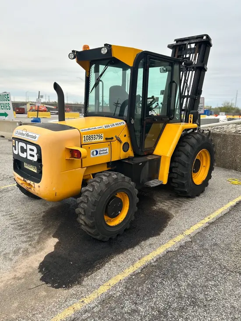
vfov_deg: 67.3
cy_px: 160
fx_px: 241
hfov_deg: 53.1
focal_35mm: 26
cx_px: 120
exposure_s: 1/539
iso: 50
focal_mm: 5.7
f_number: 1.5
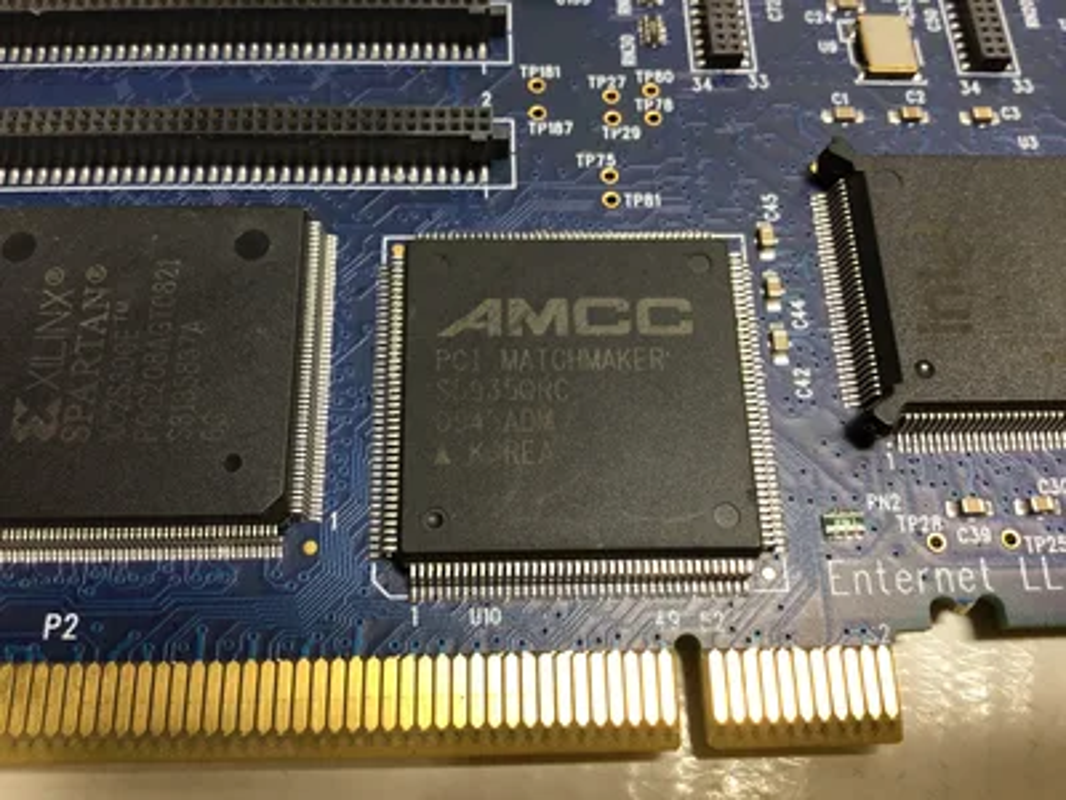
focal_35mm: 31
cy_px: 400
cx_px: 533
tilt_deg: -65.9
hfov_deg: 58.4
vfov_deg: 45.4
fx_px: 955
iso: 25
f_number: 2.4
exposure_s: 1/60
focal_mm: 3.3
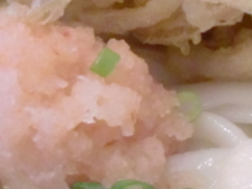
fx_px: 1050
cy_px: 150
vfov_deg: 10.3
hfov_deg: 13.7
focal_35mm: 144
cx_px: 109
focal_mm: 6.3
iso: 640
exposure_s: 1/60
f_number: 3.1
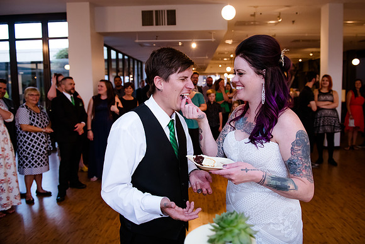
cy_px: 114
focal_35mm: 26
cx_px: 195
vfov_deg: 50.0
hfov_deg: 69.8
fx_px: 261
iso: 3200
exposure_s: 1/250
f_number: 3.5
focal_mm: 24
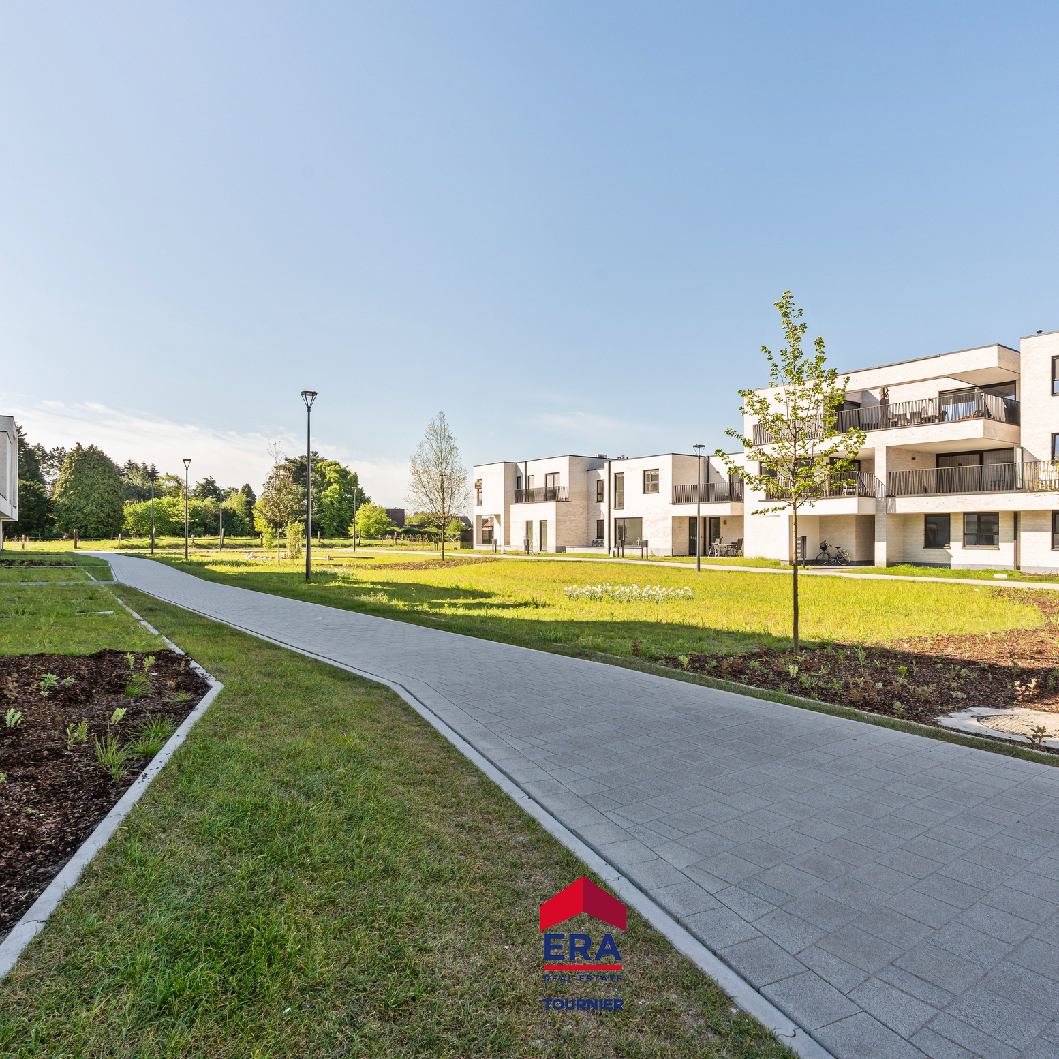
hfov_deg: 70.3
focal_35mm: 22
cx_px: 583
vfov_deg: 70.5
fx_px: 750
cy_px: 520
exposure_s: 1/160
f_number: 10
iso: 200
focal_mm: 16.5
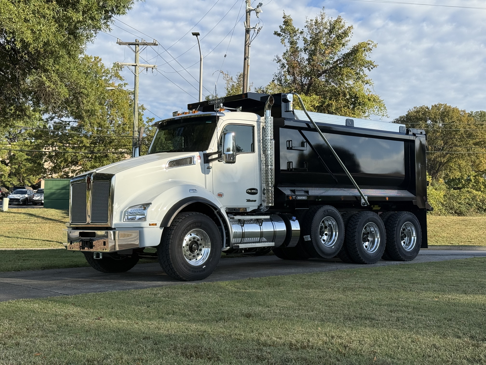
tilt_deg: +5.2
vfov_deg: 30.3
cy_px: 182
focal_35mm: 48
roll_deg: -1.4
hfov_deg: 39.7
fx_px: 674
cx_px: 243
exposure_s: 1/2667
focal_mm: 6.76
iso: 64
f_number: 1.78
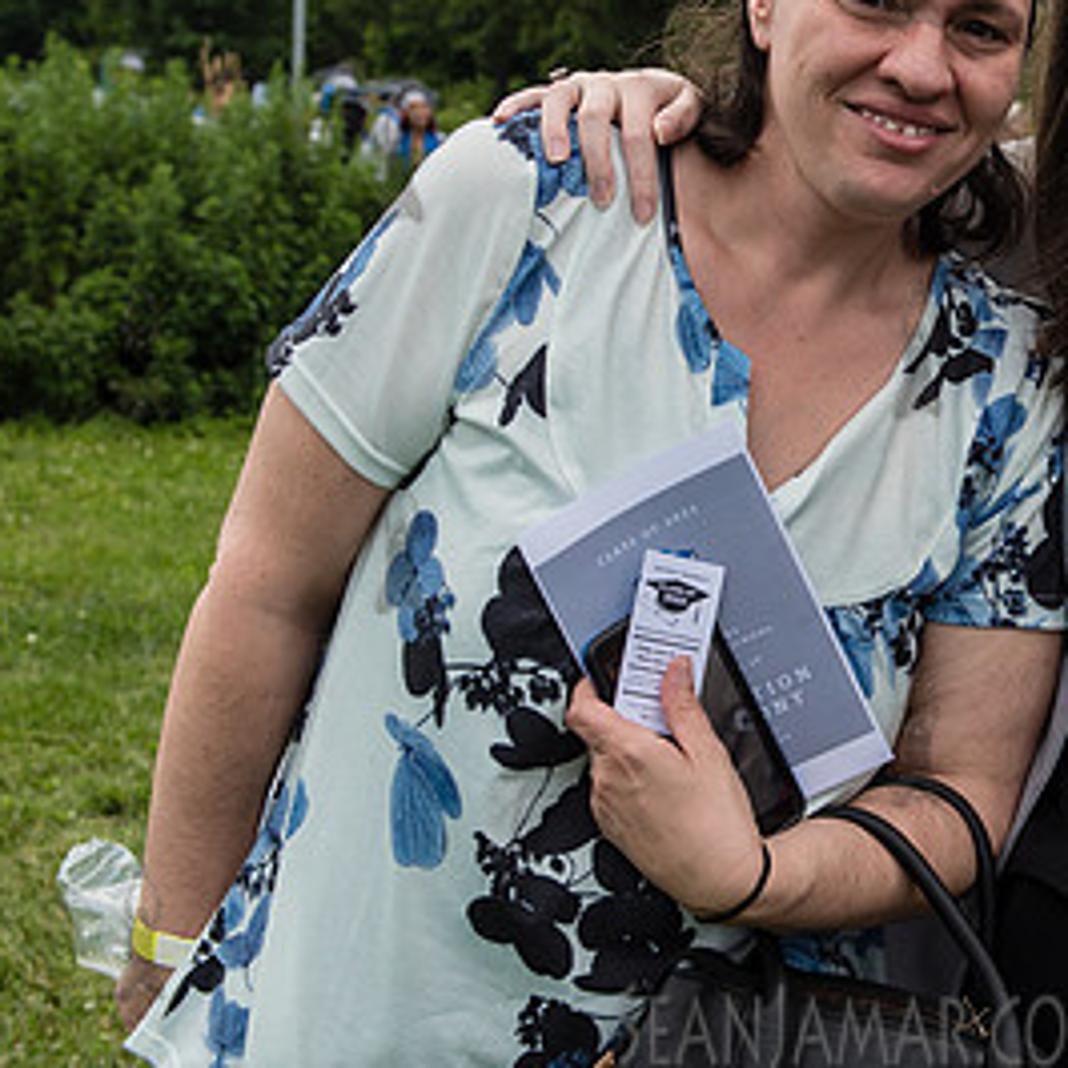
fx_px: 2758
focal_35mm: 79
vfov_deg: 21.9
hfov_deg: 21.5
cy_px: 423
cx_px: 912
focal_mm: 38
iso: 200
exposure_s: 1/640
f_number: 5.6
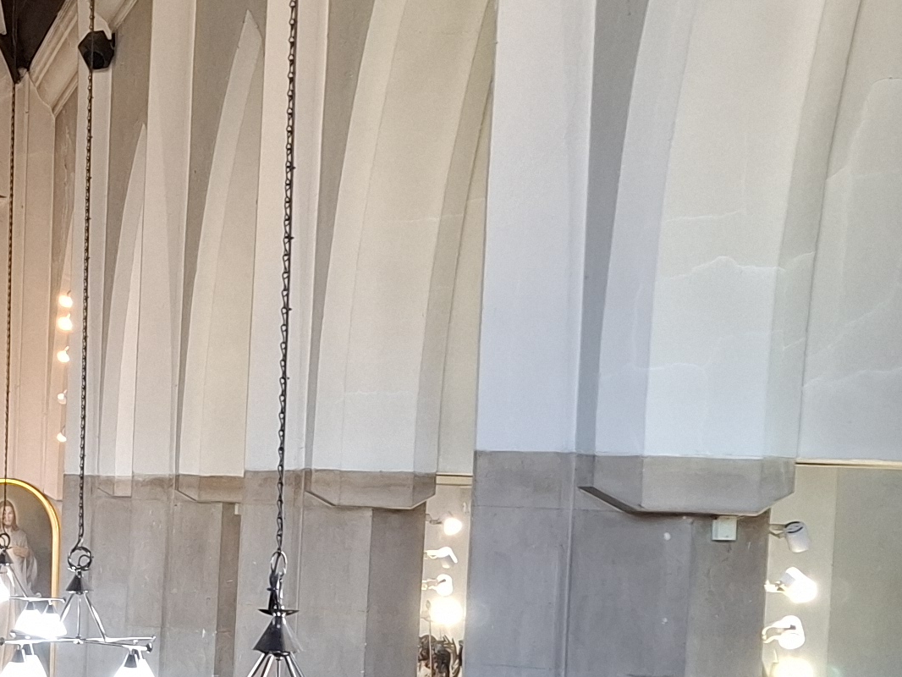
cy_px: 548
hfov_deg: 19.9
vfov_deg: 16.7
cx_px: -351
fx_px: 2294
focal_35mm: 88
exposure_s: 1/50
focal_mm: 5.54
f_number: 1.8
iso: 320
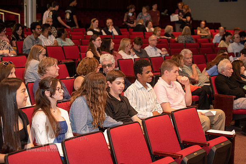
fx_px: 478
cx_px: 123
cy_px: 82
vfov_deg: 19.5
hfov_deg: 28.8
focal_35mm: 70
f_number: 3.5
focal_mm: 70
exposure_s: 1/100
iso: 2000
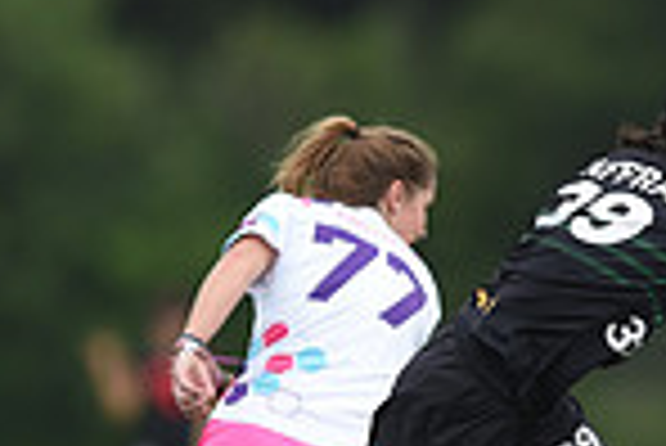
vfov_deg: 0.9
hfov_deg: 1.3
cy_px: 401
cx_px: 580
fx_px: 28980
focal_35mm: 1565
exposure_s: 1/1000
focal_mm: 400
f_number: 2.8
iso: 125
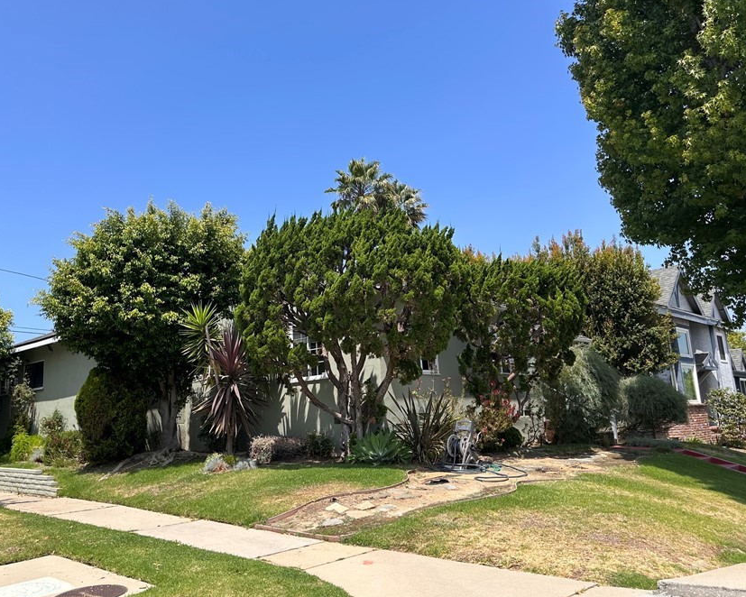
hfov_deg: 60.3
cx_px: 328
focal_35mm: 29
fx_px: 640
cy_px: 287
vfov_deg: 50.0
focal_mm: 6.86
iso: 80
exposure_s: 1/3861
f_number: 1.78
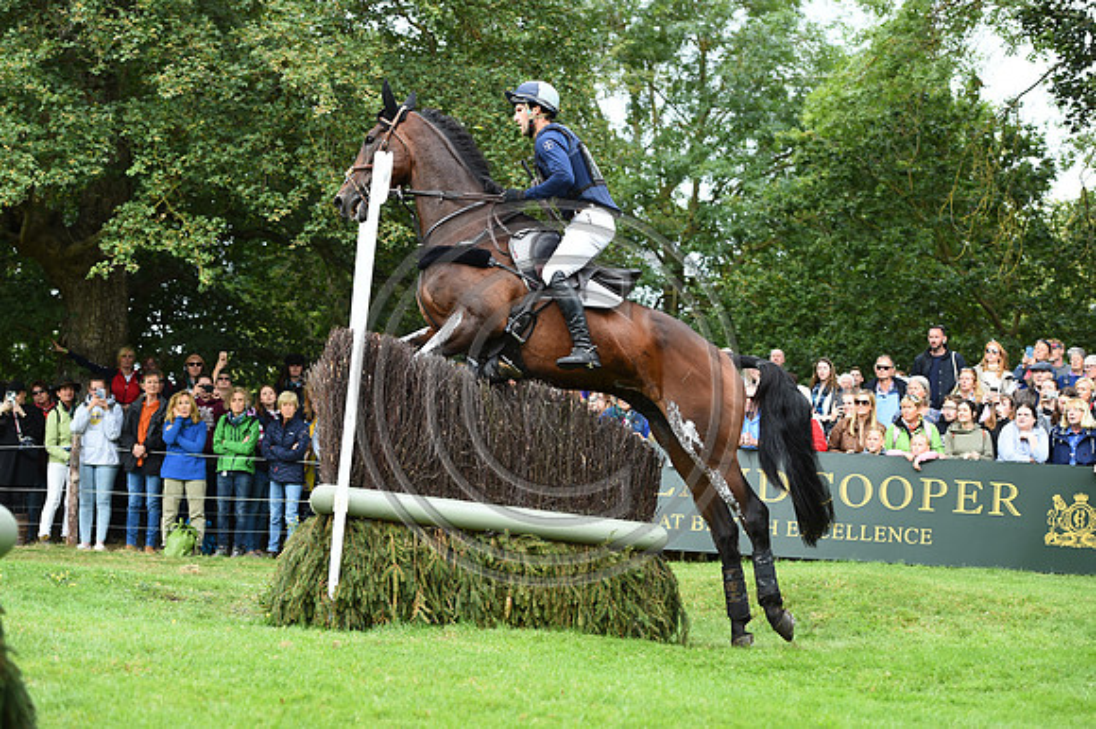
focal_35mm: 70
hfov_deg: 28.9
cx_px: 548
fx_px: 2130
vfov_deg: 19.4
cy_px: 364
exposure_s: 1/1250
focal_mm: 70
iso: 640
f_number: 3.5
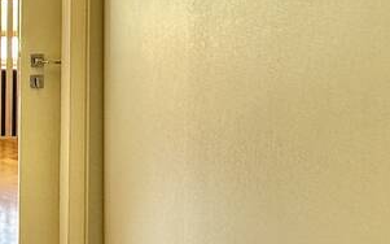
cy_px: -31
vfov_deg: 17.6
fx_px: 755
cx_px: -65
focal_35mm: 71
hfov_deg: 26.2
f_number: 2.2
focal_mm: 2.22
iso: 50
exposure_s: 1/99
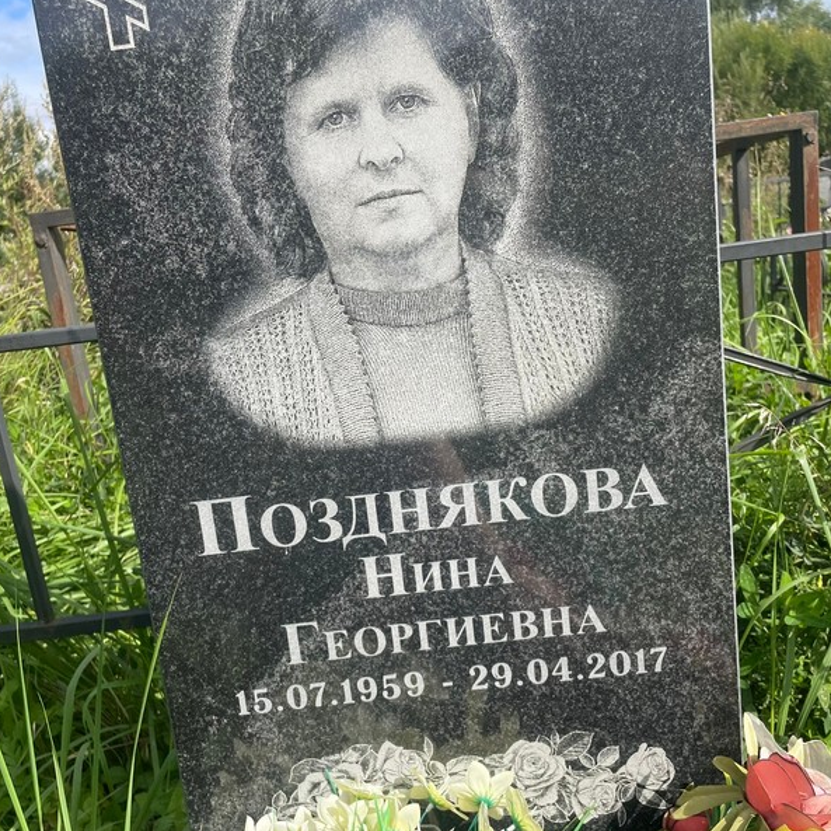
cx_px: 406
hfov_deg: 52.5
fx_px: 842
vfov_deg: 52.5
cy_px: 415
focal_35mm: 31
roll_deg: +7.3
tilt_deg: -11.9
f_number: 1.6
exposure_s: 1/4464
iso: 32
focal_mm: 4.2
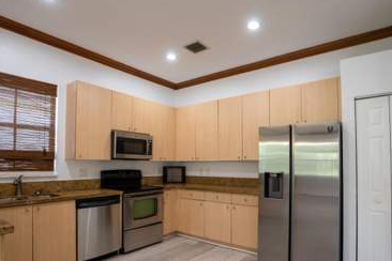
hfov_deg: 81.2
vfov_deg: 59.0
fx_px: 229
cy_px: 157
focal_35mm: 21
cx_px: 203
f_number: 8
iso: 100
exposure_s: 1/3
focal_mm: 16
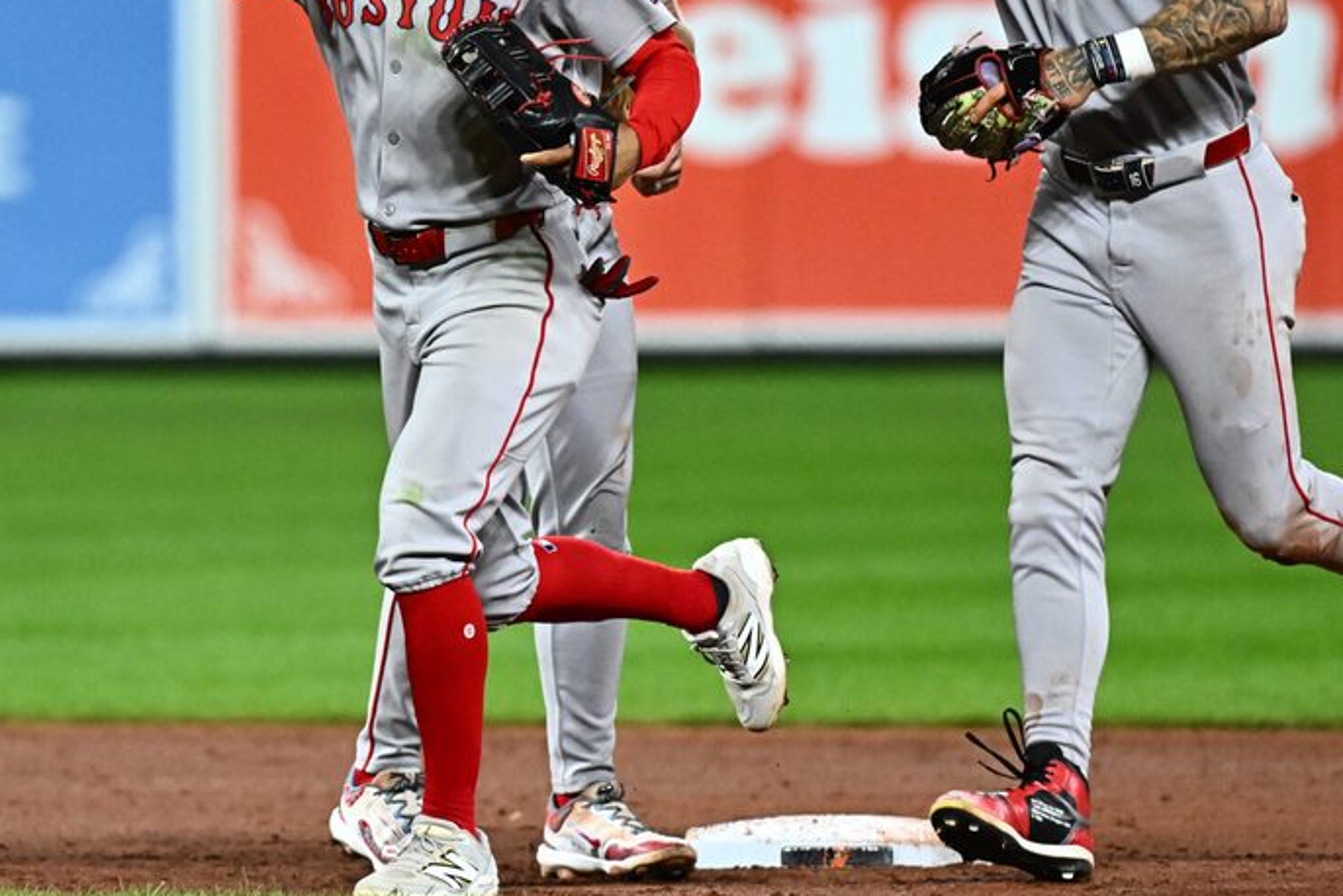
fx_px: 22839
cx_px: 247
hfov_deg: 3.4
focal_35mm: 612
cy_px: 258
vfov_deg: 2.2
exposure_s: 1/2000
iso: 5000
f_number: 4
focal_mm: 350
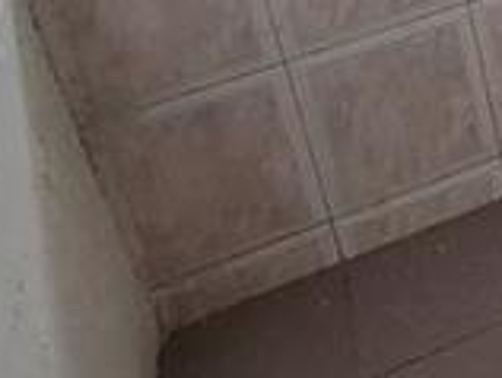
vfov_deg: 14.3
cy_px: -407
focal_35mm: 84
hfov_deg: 16.3
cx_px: 1071
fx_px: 1220
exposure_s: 1/40
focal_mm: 1.74
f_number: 2.2
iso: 100
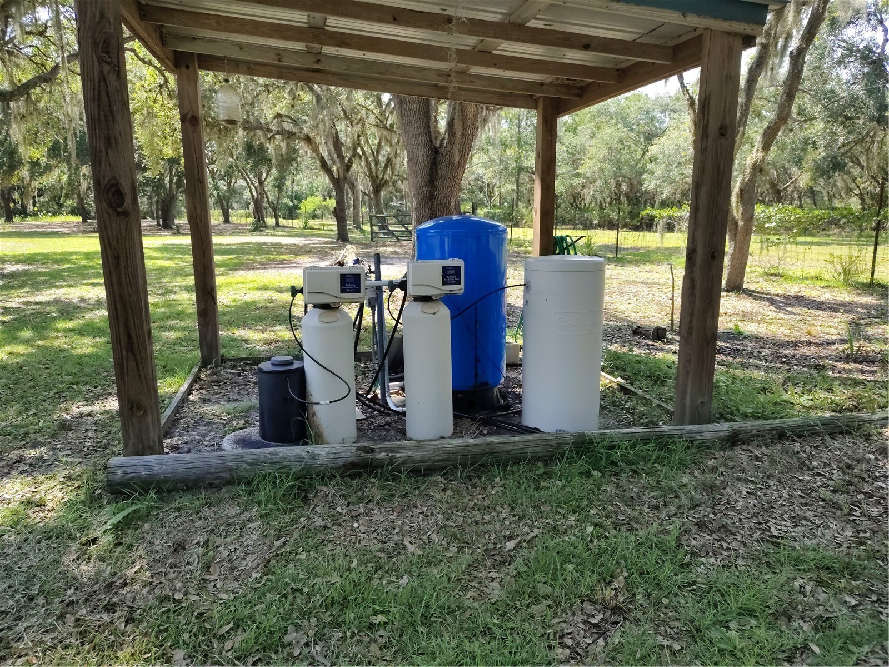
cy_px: 334
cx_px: 444
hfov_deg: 71.6
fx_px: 616
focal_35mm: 24
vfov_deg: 56.8
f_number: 1.8
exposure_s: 1/1892
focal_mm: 5.56
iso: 401
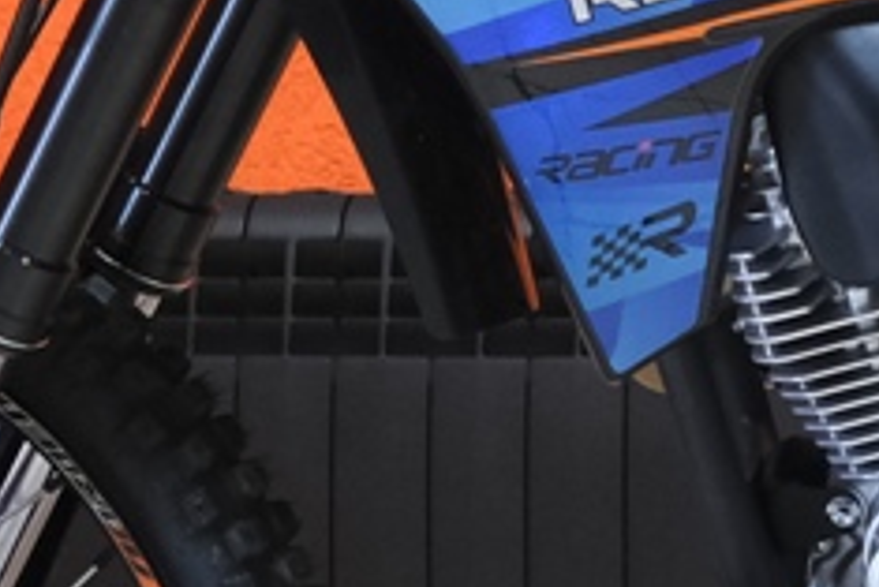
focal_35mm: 333
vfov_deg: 4.1
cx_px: 1133
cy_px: -125
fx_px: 8135
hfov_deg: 6.1
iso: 1600
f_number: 4
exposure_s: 1/100
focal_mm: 32.5
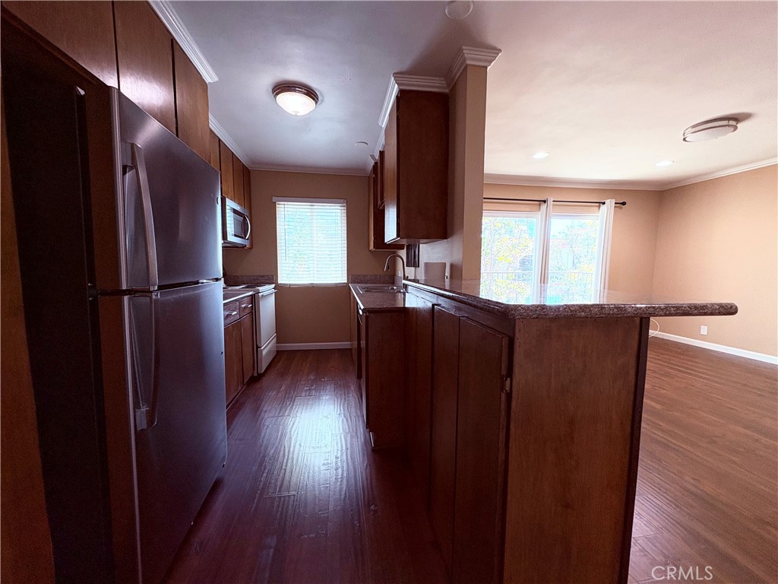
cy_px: 292
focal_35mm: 14
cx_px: 389
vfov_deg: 85.7
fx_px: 315
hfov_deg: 102.1
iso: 250
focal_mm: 2.22
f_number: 2.2
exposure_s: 1/120
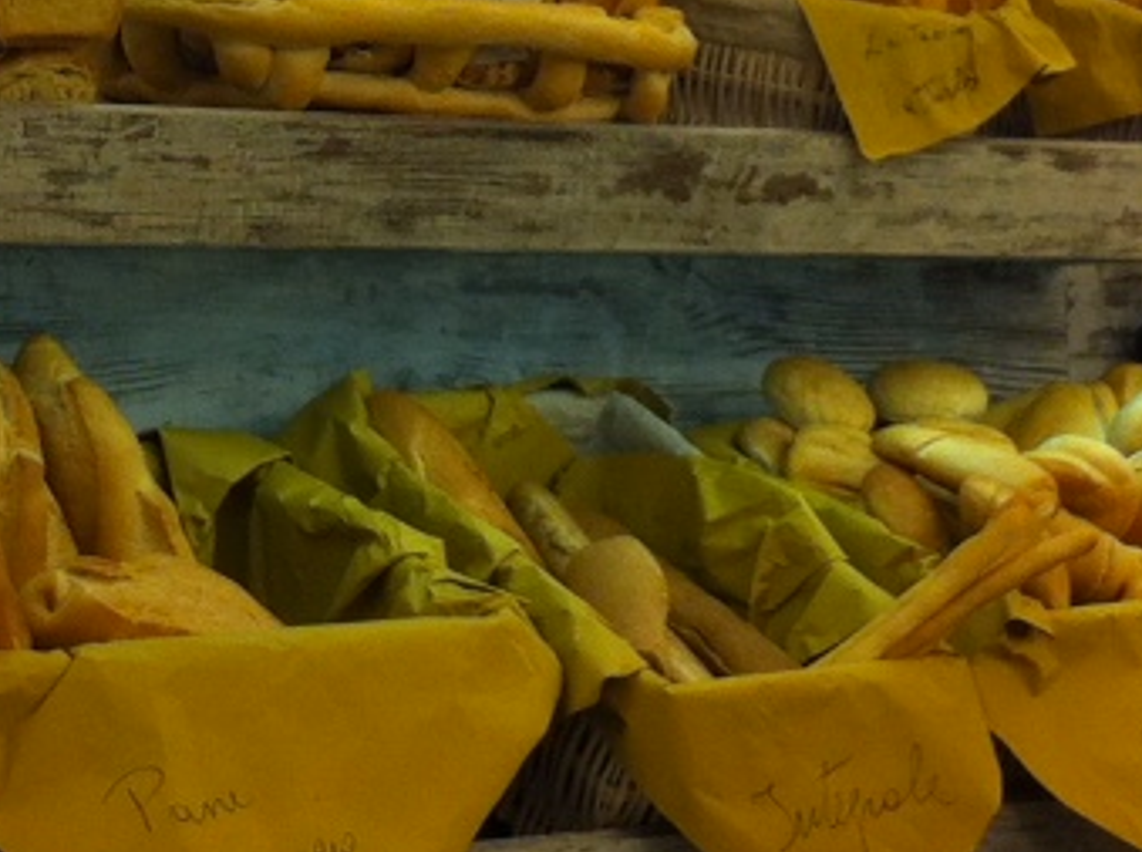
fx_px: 4413
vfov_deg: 10.8
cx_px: 408
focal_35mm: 134
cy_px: -168
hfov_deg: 14.7
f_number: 2.8
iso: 80
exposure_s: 1/24
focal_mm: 3.85
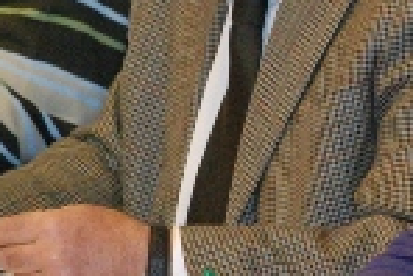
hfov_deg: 5.7
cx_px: 343
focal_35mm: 364
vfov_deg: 3.8
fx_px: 4180
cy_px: 29
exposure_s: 1/60
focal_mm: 70
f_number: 6.3
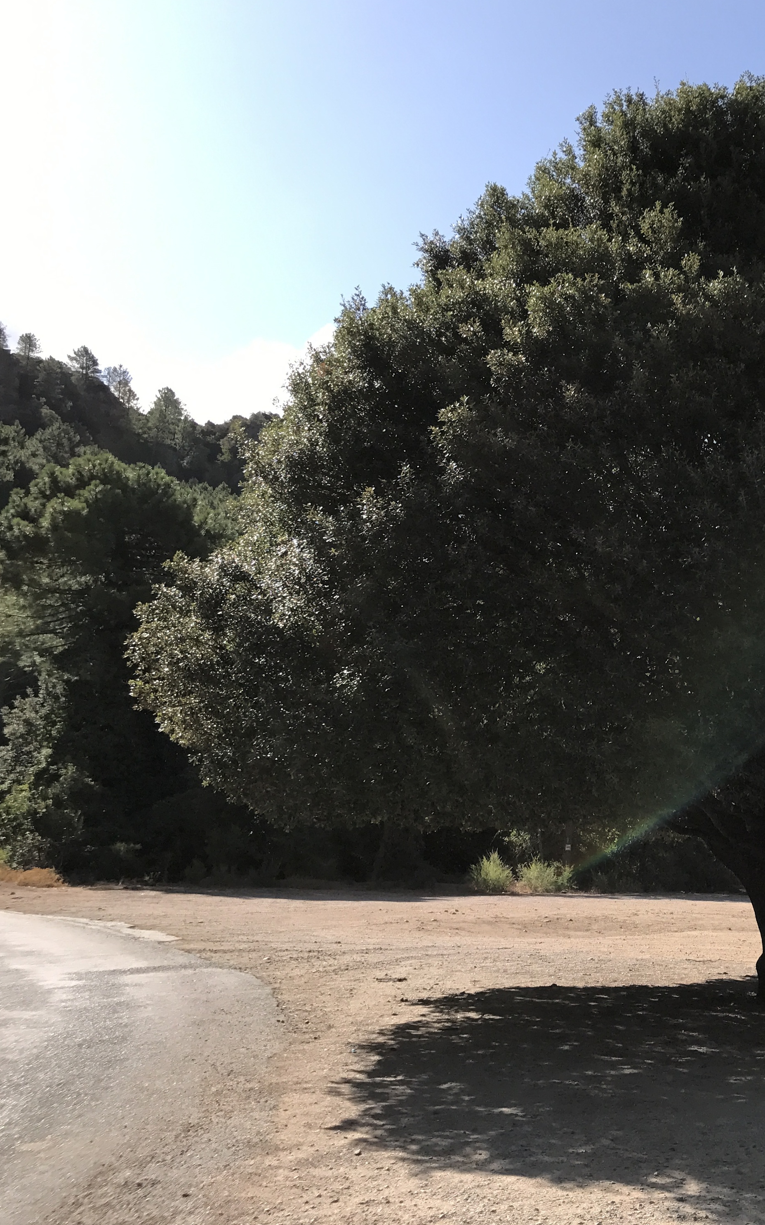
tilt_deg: +12.3
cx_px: 777
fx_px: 1334
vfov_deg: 49.3
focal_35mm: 40
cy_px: 607
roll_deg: +0.9
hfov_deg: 29.7
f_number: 1.8
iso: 20
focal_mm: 3.99
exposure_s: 1/1473
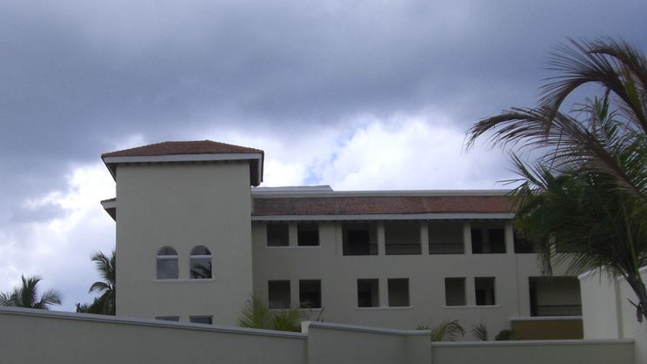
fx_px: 978
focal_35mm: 57
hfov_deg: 36.5
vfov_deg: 20.8
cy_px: 286
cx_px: 271
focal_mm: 6.2
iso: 100
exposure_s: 1/200
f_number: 8
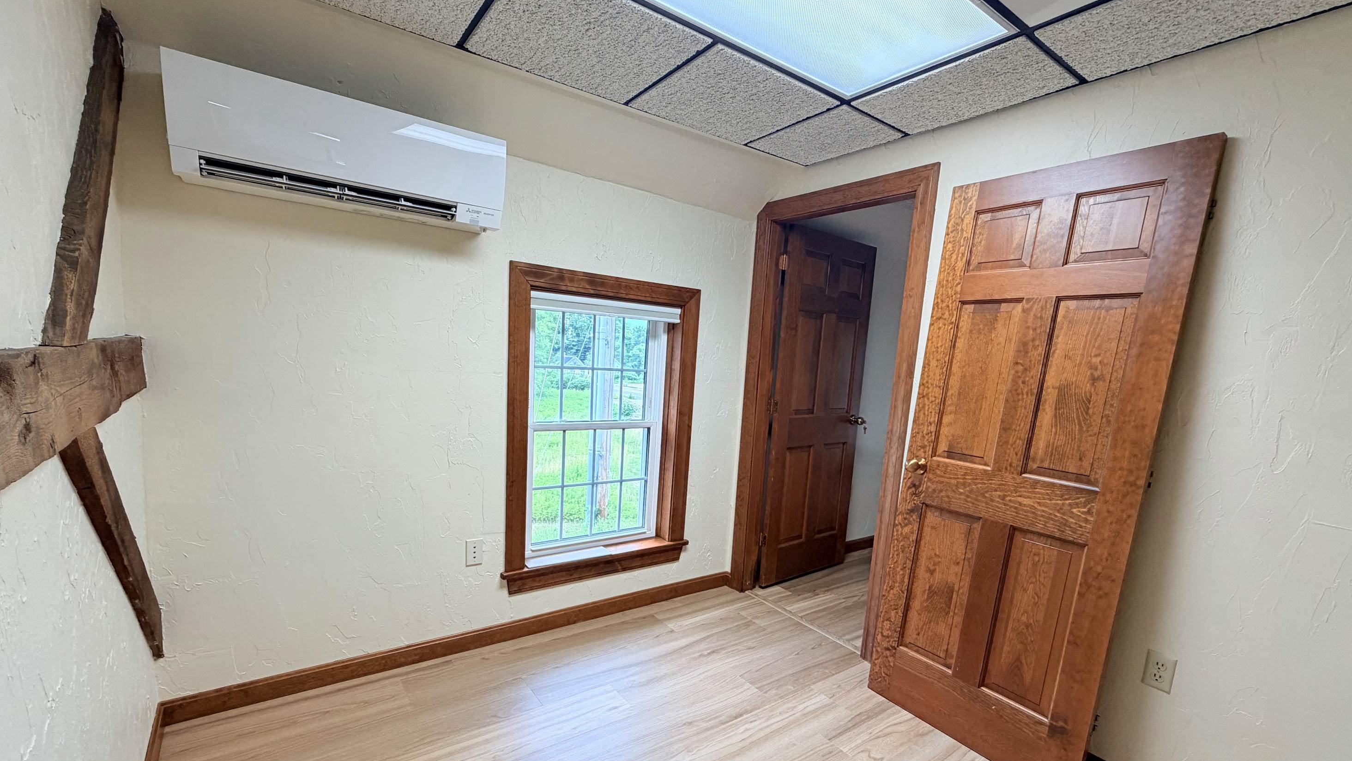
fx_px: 574
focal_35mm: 16
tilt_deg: -9.9
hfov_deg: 99.4
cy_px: 449
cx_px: 672
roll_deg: -3.2
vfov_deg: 66.6
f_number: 2.2
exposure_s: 1/120
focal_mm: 2.22
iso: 160
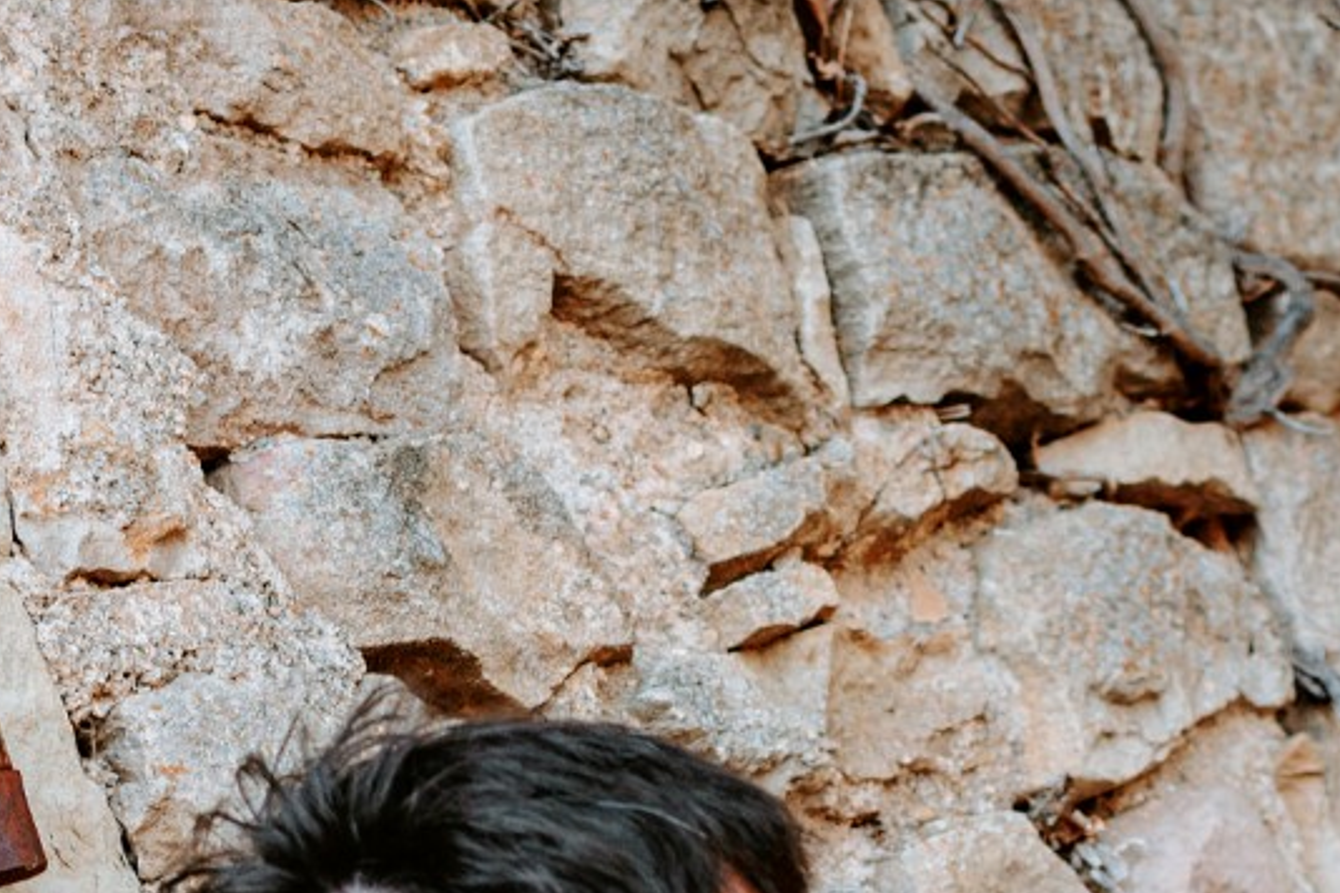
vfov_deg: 5.7
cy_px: 2042
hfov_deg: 8.7
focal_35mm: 234
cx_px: 1812
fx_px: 8709
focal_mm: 50
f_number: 2.8
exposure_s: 1/320
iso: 100
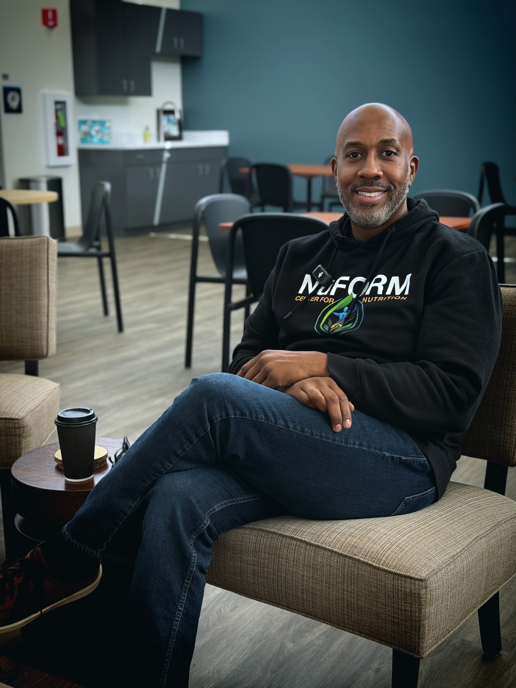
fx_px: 954
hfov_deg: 30.3
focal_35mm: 48
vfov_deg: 39.7
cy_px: 344
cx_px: 258
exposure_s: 1/151
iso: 160
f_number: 1.78
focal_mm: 6.76
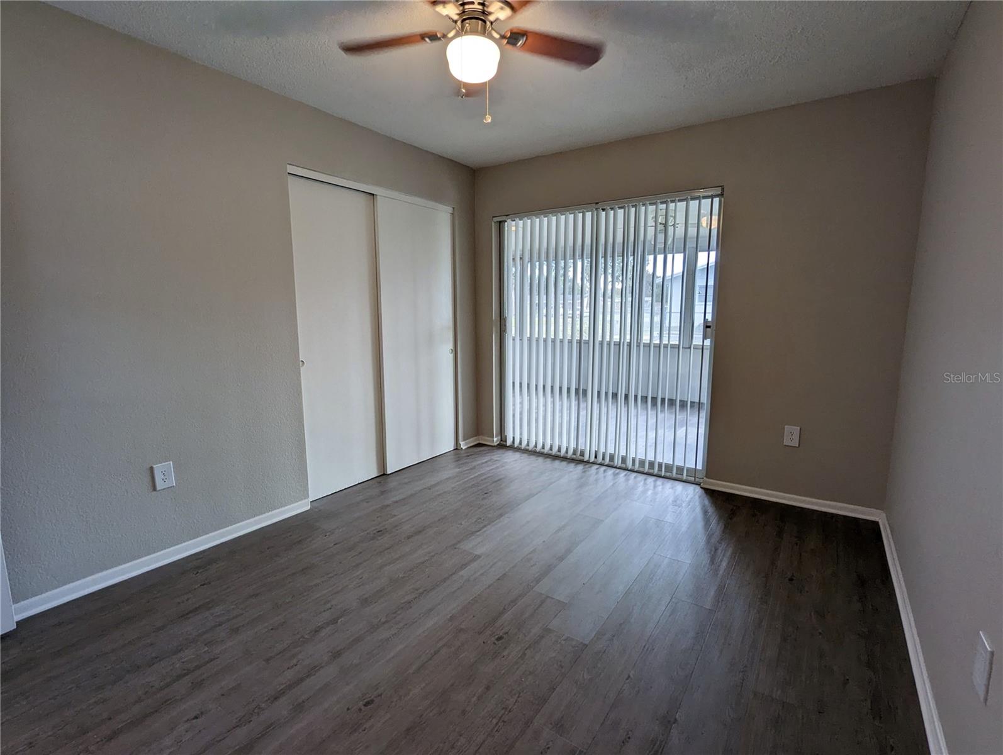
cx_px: 502
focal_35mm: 16
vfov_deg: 78.2
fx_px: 464
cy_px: 378
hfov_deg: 94.4
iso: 48
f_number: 2.2
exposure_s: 1/53.5
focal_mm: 2.35
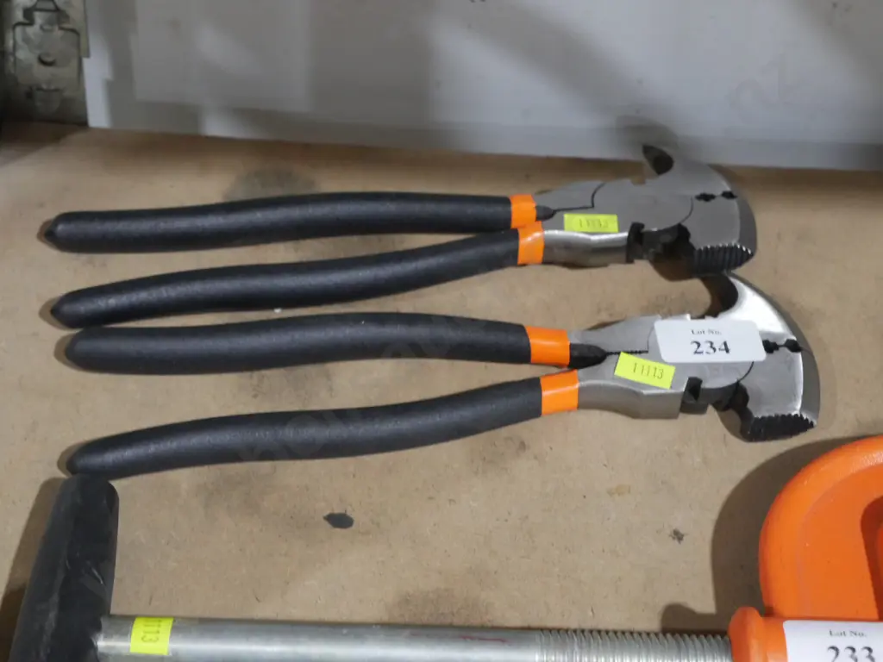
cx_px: 442
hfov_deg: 26.3
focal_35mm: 74
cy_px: 331
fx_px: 1888
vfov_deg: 19.9
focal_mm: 37
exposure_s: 1/60
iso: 3200
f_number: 5.5
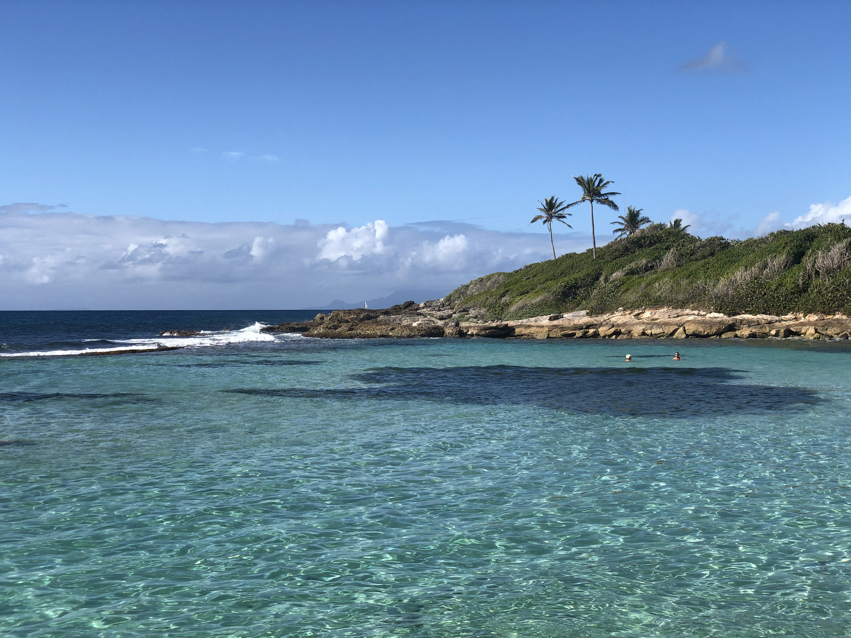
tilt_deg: +0.1
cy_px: 319
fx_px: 1278
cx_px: 426
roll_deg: +1.2
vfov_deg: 28.0
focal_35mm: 52
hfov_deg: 36.8
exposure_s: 1/1656
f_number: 2.4
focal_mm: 6
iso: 16
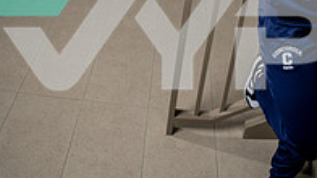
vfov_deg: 21.6
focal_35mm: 48
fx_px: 403
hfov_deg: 42.1
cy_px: -73
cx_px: 220
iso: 100
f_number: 5.6
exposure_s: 1/250
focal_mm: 20
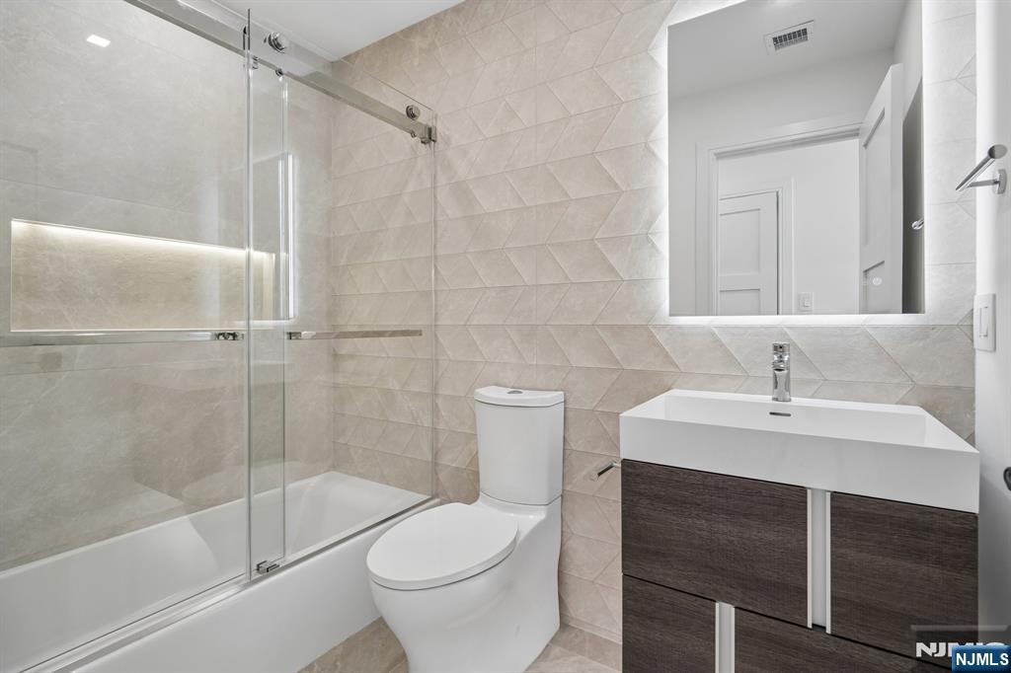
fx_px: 449
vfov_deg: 73.7
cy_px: 336
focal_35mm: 16
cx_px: 506
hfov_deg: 96.8
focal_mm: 16
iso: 400
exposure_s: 1/25
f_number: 8
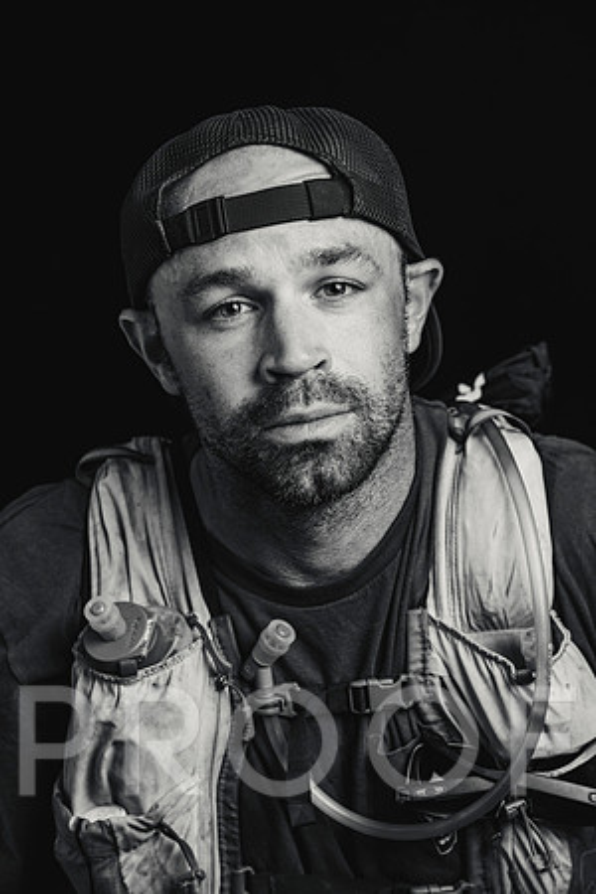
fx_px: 2135
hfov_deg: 15.9
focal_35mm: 86
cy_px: 447
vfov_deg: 23.6
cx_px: 298
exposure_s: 1/200
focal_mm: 86
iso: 100
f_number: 5.6
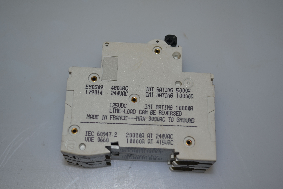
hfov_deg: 36.9
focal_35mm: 54
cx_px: 142
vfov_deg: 25.1
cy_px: 94
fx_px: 424
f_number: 5
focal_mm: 36
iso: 180
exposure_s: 1/60
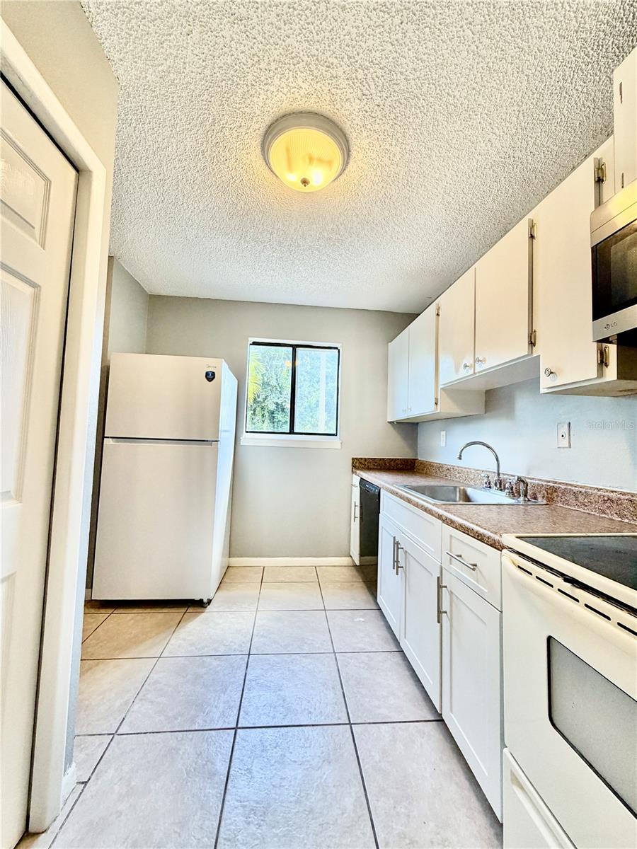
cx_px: 318
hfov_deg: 85.7
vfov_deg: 102.1
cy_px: 424
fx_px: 344
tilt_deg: +3.4
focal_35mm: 14
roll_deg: -1.8
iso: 250
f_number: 2.2
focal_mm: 2.22
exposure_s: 1/120
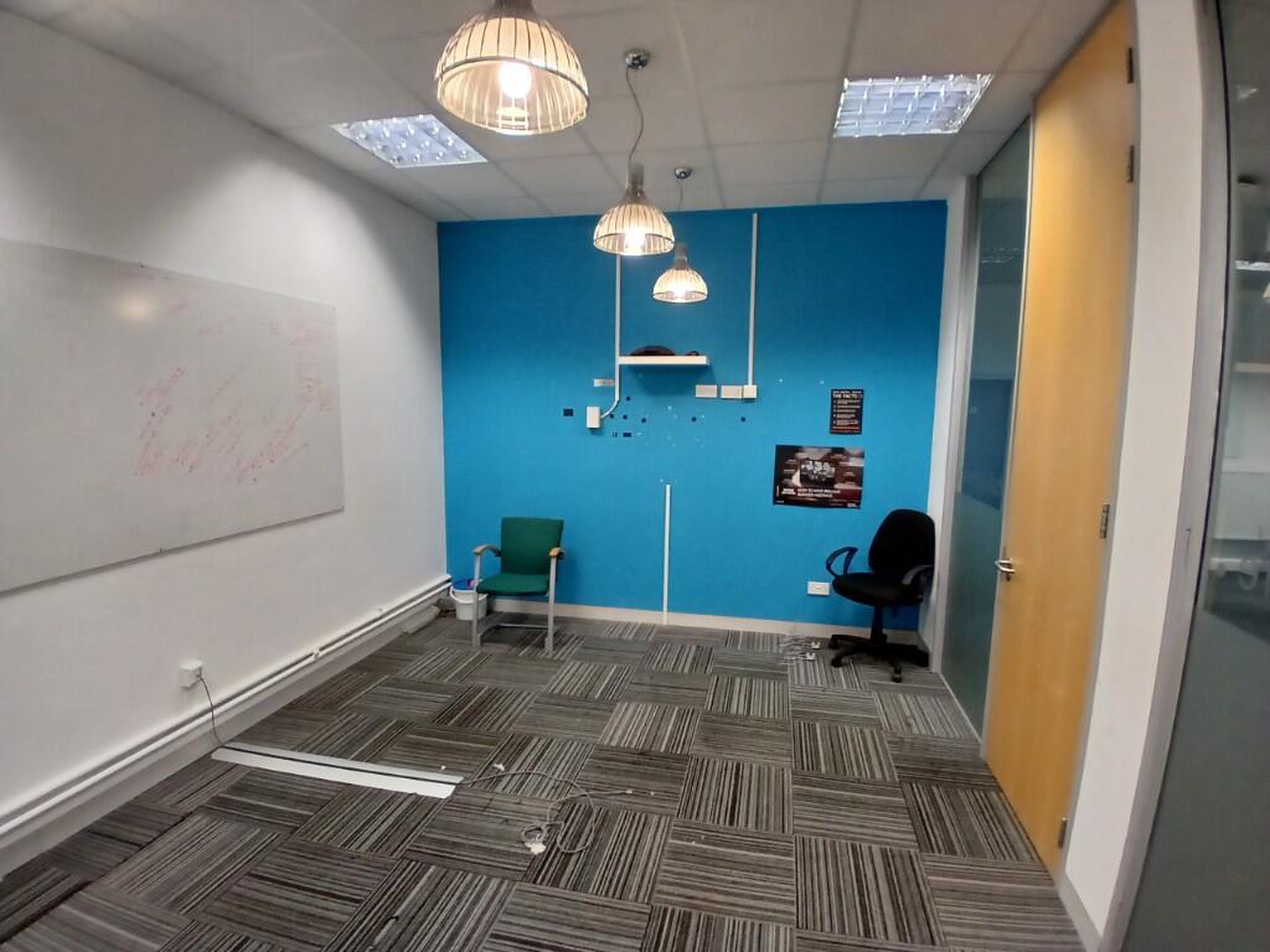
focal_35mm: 17
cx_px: 635
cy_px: 476
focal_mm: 1.4
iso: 125
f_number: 2.2
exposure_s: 1/33.3
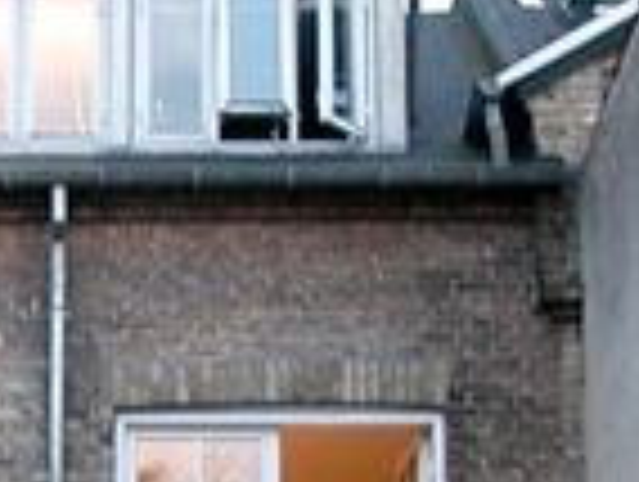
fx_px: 2885
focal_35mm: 156
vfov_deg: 9.2
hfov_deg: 12.4
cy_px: 788
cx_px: -117
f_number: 2.7
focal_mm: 5.6
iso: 212
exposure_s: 1/3.9
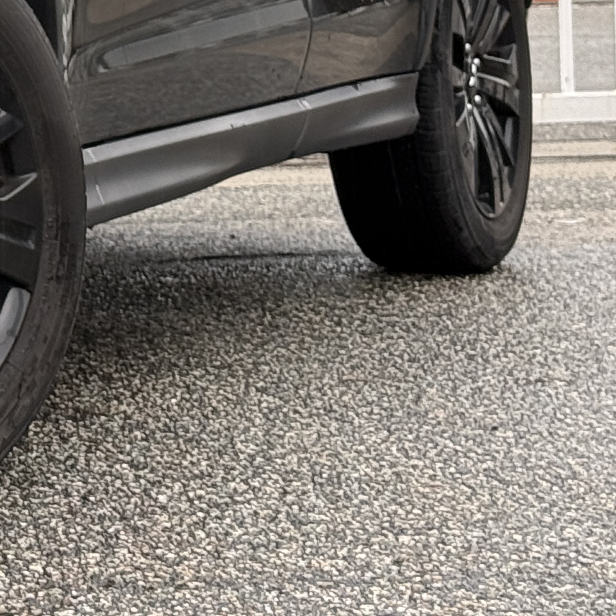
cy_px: -303
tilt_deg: +3.5
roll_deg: +0.6
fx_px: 3584
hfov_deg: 9.4
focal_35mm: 178
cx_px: -491
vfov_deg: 9.5
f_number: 1.78
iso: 50
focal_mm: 6.76
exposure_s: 1/146
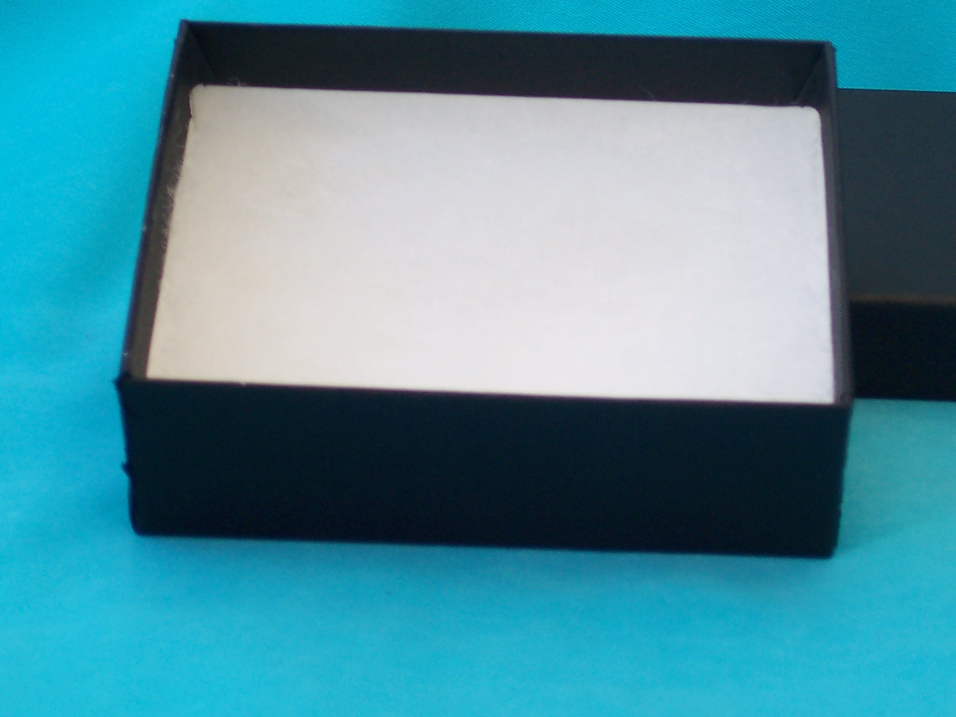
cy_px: 374
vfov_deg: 12.3
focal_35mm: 120
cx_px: 520
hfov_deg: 16.4
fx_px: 3314
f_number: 4.1
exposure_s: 1/125
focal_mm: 13.5
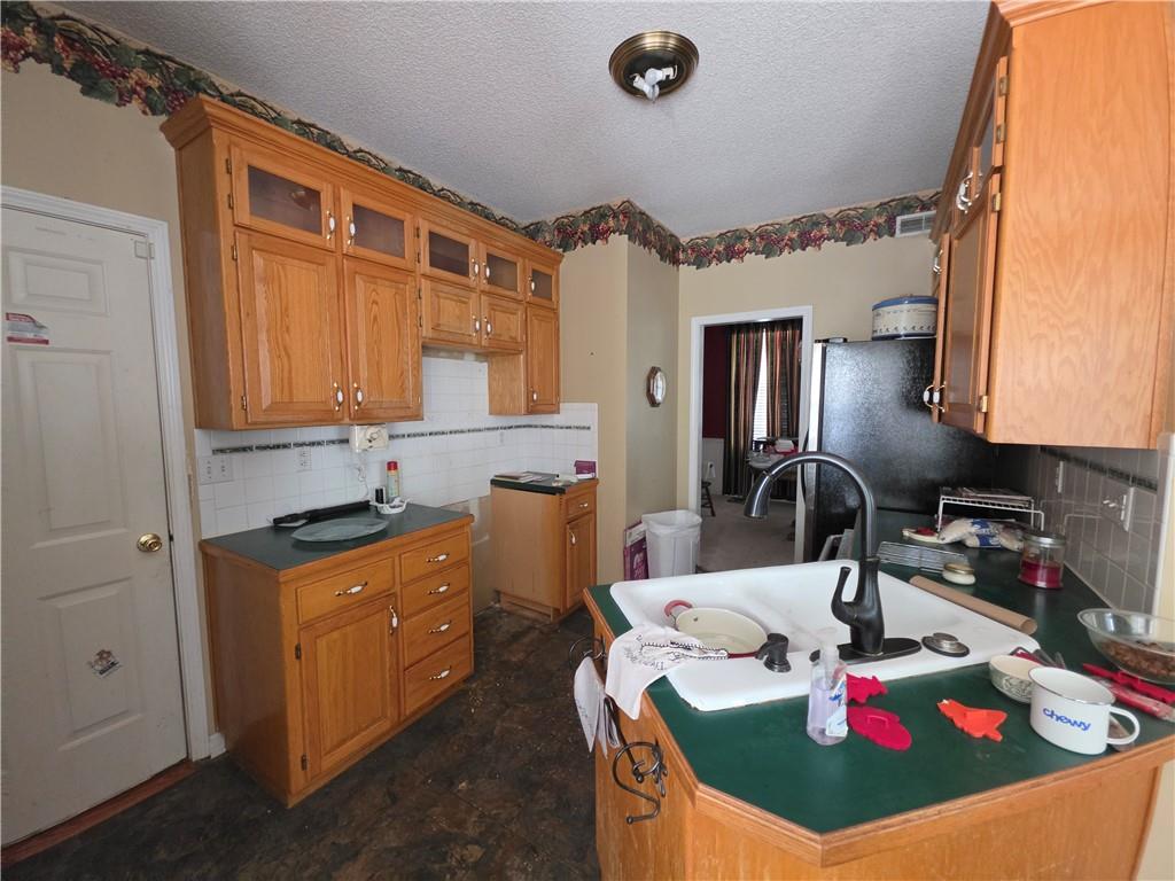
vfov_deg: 89.9
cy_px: 440
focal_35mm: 13
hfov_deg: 106.2
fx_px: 441
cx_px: 588
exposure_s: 1/60
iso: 640
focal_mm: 2.2
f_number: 1.9
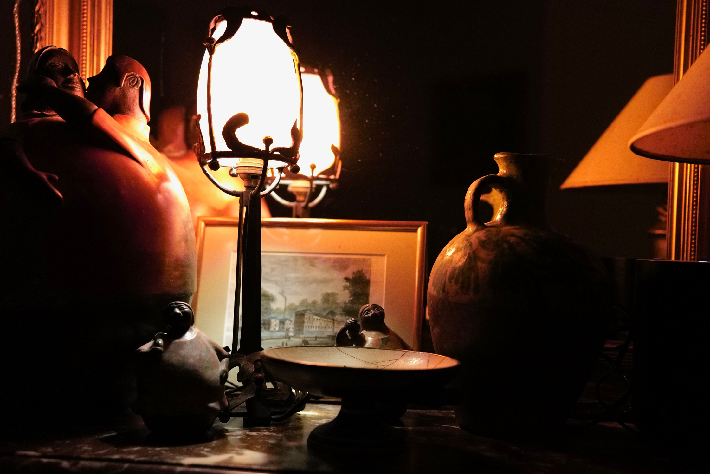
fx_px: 789
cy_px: 245
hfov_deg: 48.4
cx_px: 379
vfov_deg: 33.4
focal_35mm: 40
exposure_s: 1/125
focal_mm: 35
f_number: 2.8
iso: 6400
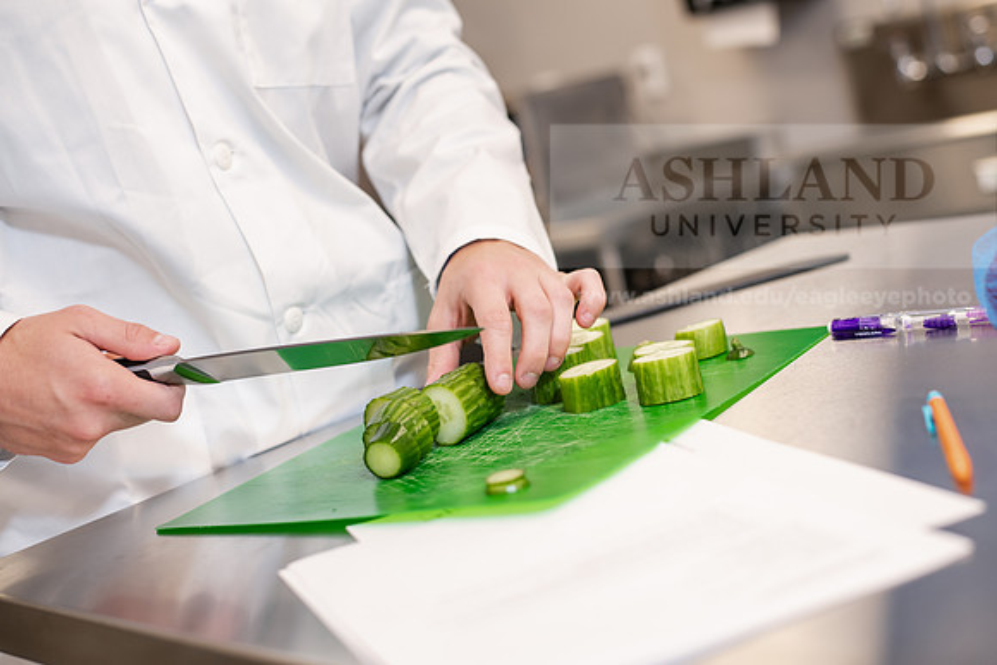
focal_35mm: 50
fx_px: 1385
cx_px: 498
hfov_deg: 39.6
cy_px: 332
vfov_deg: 27.0
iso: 500
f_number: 2.8
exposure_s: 1/200
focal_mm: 50
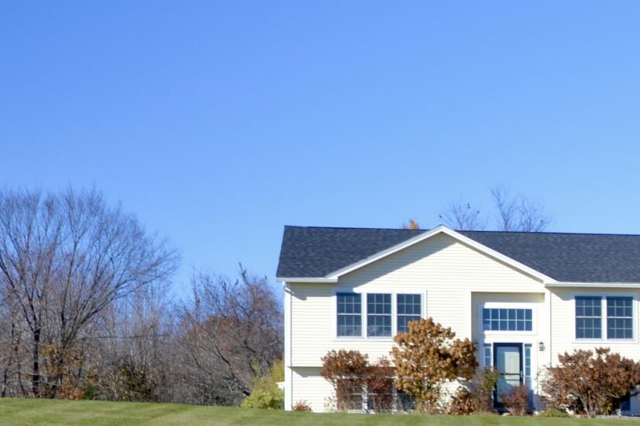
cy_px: 417
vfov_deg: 12.4
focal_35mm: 109
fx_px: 1936
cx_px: 958
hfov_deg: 17.0
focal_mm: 20
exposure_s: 1/200
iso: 100
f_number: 7.1
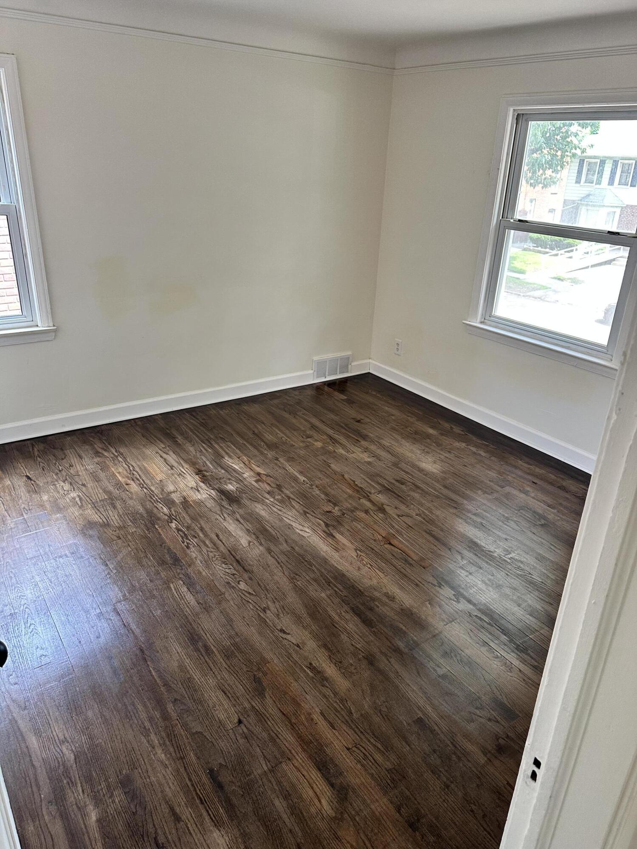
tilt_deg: -23.9
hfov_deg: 56.8
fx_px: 589
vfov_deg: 71.6
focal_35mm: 24
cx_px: 318
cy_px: 424
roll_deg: -4.5
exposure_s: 1/109
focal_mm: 6.86
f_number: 1.78
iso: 250
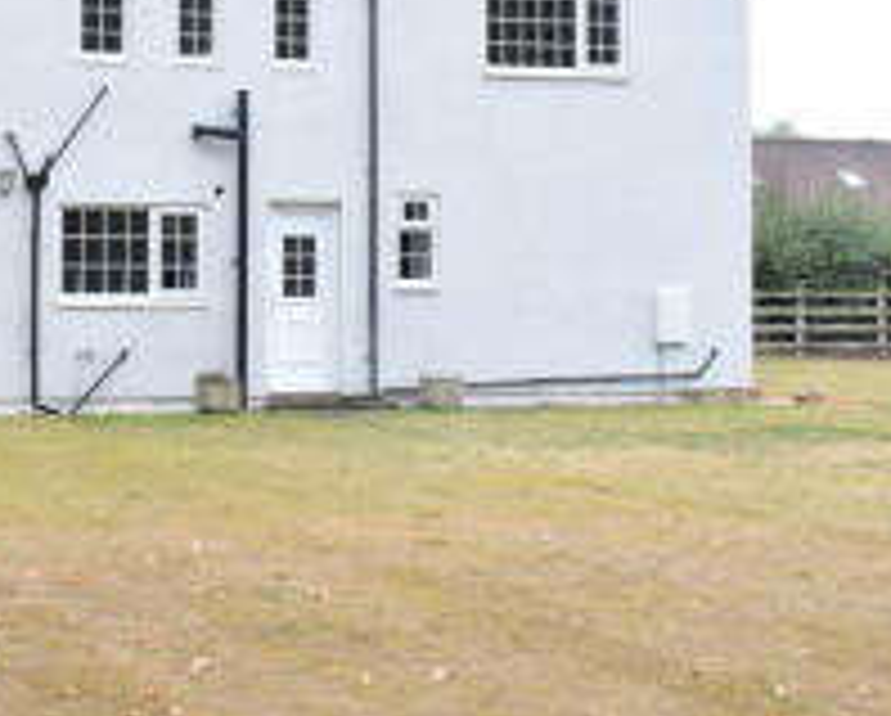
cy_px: 137
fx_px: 2139
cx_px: 36
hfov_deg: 22.8
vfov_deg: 18.8
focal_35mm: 81
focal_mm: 24
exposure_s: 1/100
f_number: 16
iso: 800
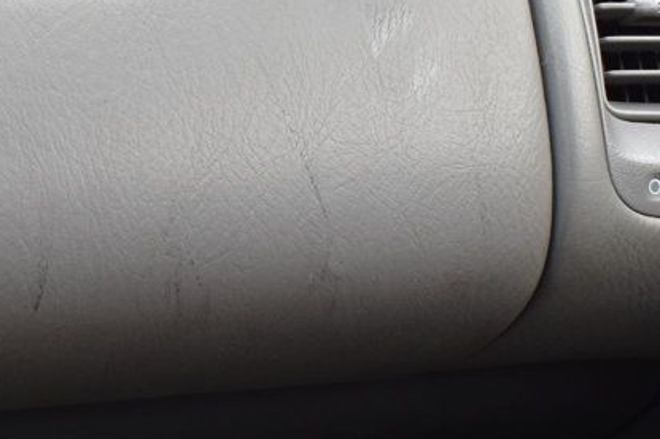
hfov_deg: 26.5
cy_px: 191
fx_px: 1356
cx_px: 78
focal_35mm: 74
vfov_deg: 18.4
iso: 400
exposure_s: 1/60
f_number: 8
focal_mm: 20
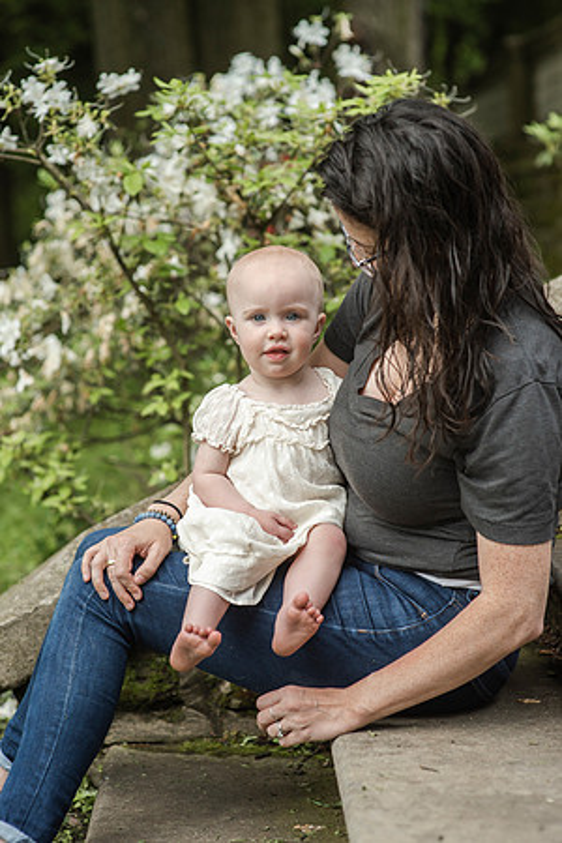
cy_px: 422
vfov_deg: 23.9
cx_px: 281
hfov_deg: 16.1
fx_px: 1990
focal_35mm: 85
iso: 800
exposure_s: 1/3200
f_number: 3.5
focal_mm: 85
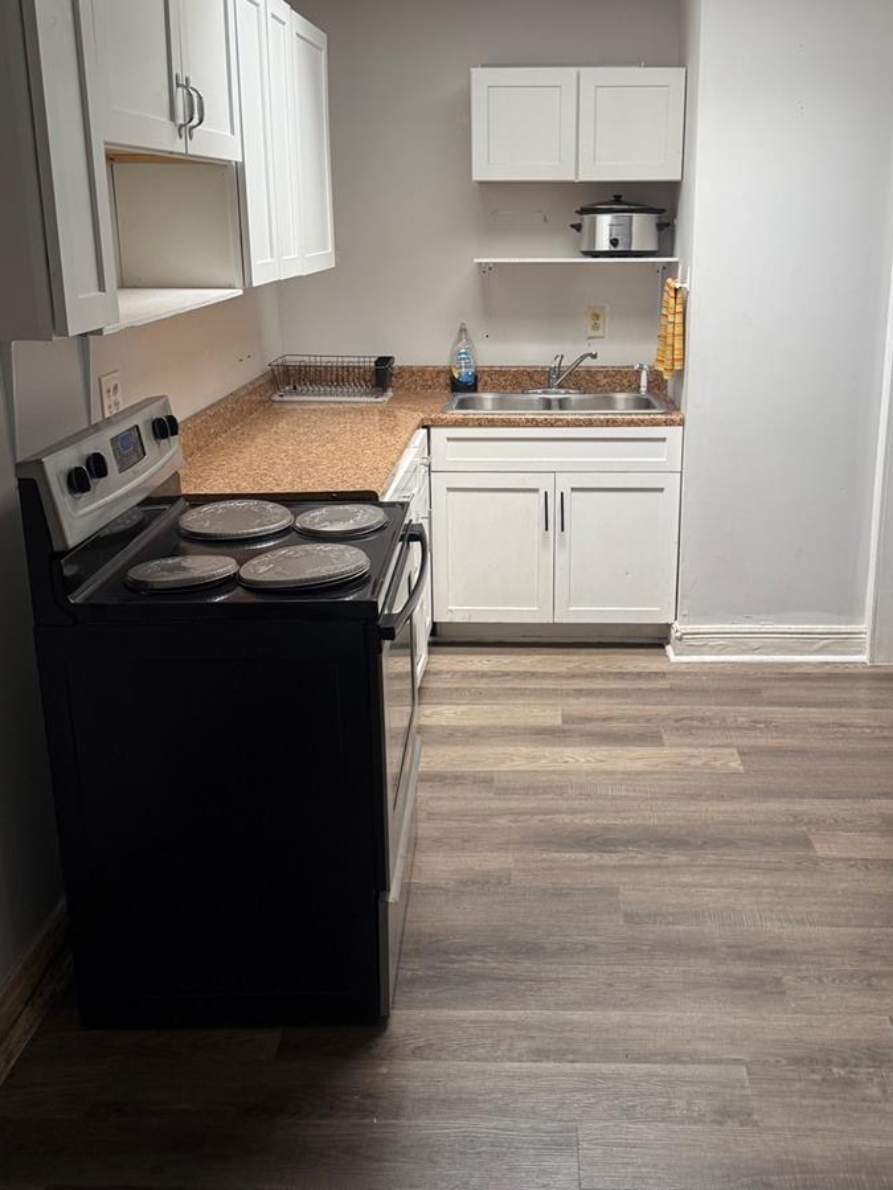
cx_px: 512
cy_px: 498
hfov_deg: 44.0
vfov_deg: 56.5
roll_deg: +0.2
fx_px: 1101
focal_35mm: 32
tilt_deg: -14.3
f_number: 1.78
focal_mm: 6.76
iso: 125
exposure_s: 1/121
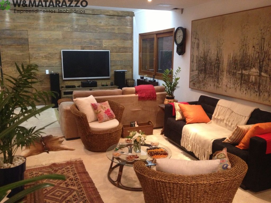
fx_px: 274
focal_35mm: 35
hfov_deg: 52.6
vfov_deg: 40.7
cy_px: 102
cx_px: 136
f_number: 2.4
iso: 400
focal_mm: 4.28
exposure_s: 1/17
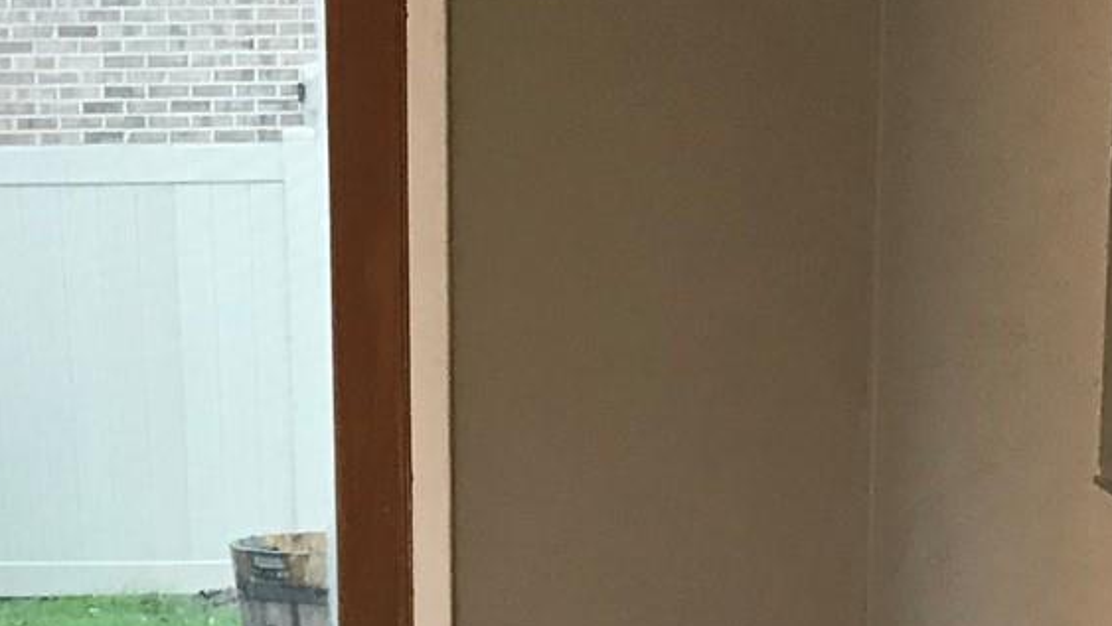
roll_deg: +0.1
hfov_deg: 19.2
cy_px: 1157
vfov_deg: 10.3
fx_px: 3274
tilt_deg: -16.5
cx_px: 409
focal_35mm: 111
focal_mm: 3.99
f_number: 1.8
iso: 32
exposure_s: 1/30
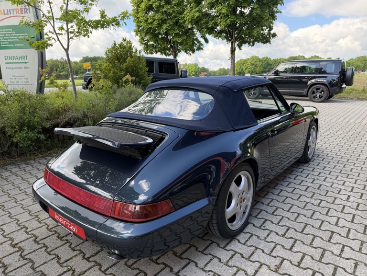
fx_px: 254
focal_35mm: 24
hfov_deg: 71.6
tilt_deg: -12.3
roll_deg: +0.5
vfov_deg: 56.8
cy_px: 138
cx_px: 184
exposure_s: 1/742
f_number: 1.78
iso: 100
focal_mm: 6.76
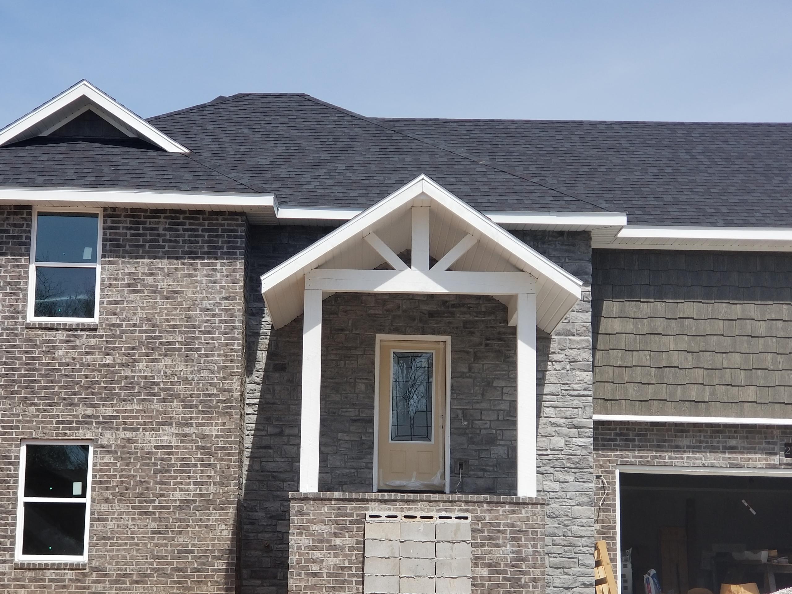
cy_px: 342
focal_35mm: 61
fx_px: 1396
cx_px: 330
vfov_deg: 24.0
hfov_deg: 31.6
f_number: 2.4
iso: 25
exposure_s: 1/954
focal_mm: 6
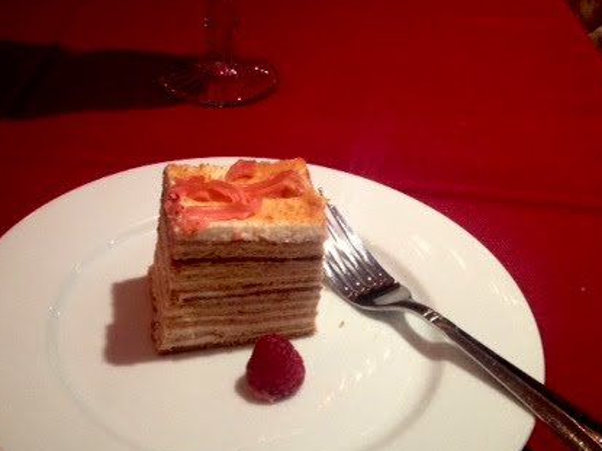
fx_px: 939
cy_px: 157
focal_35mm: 54
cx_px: 222
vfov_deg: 26.9
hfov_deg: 35.3
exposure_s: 1/20
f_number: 2.4
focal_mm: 4.28
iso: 200
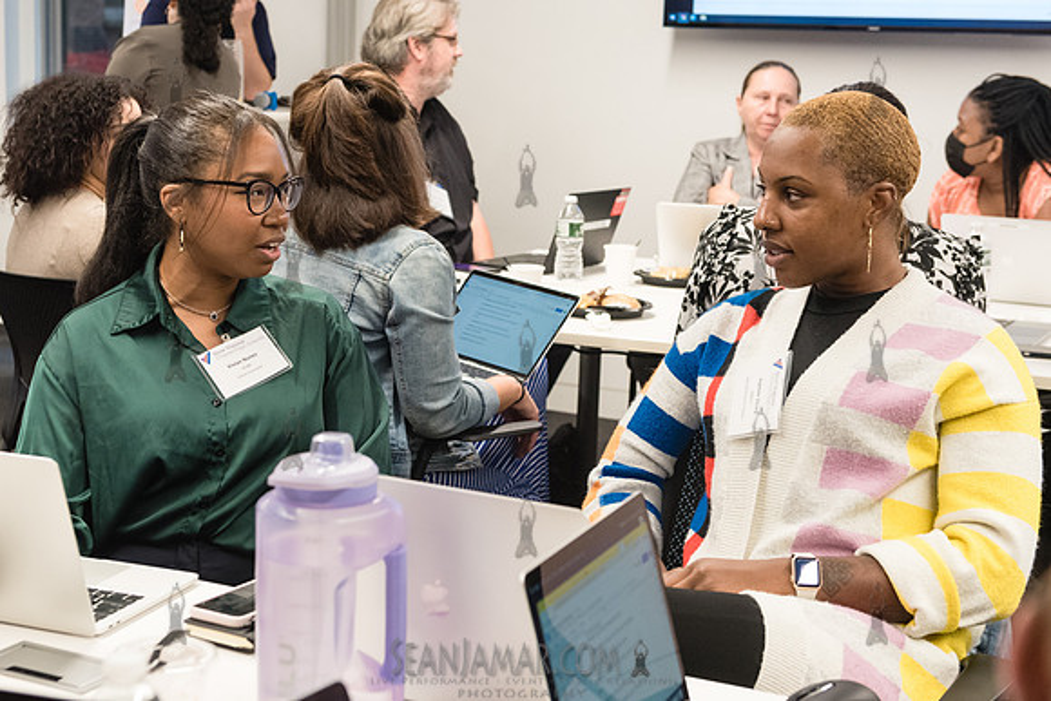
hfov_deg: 34.2
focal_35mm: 58
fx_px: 1701
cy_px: 328
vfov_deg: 23.3
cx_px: 418
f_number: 4.5
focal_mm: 45
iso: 2500
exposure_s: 1/200
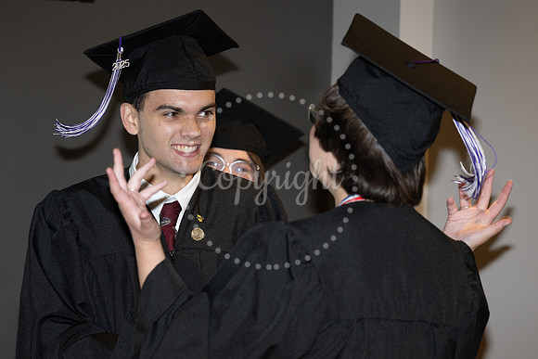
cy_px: 220
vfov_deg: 9.3
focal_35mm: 147
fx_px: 2200
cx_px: 208
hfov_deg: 13.9
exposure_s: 1/125
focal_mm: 120
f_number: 5
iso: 1000
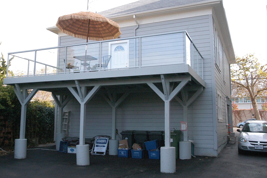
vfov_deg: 36.8
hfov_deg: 53.1
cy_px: 82
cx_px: 125
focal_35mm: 36
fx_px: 267
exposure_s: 1/800
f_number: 5.6
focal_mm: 20
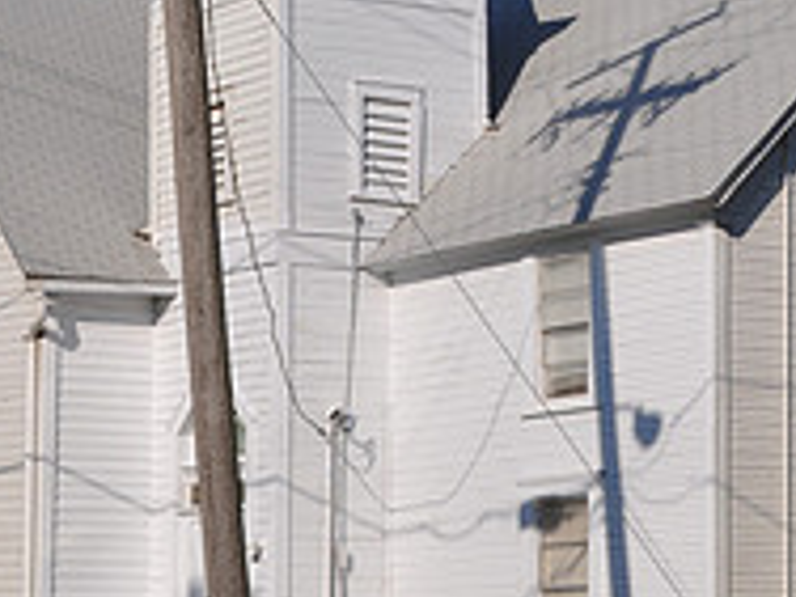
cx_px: 525
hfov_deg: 14.3
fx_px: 3161
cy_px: 163
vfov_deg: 10.8
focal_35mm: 137
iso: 200
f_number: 14
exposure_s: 1/200
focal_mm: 31
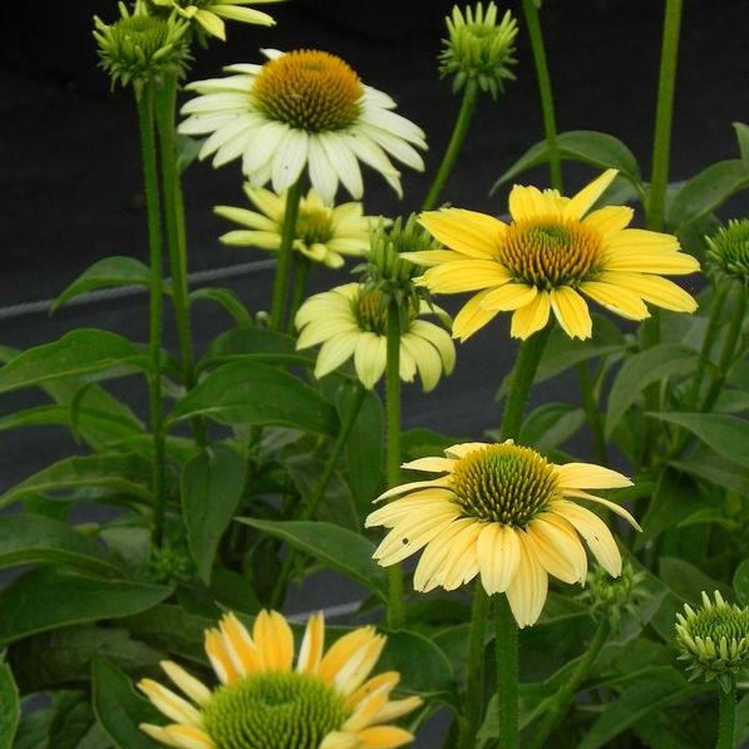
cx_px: 374
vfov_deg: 8.0
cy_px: 371
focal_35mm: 218
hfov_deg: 8.0
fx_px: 5337
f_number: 5
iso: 160
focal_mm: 32.7
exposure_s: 1/500
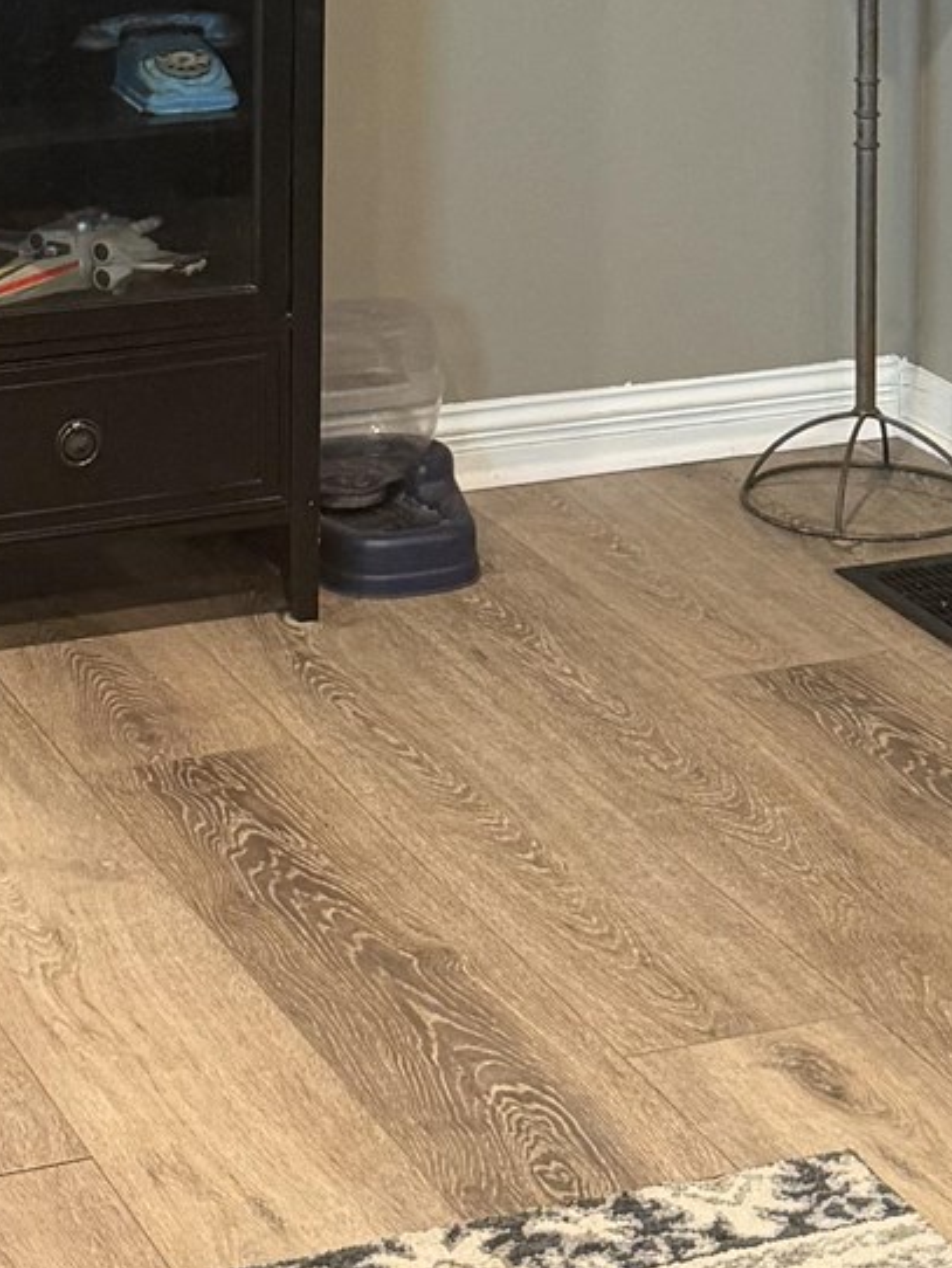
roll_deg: -1.4
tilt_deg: -5.8
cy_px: -323
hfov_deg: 14.5
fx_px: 3737
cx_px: 342
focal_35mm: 102
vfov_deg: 18.1
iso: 320
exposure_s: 1/60
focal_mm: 6.76
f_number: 1.78
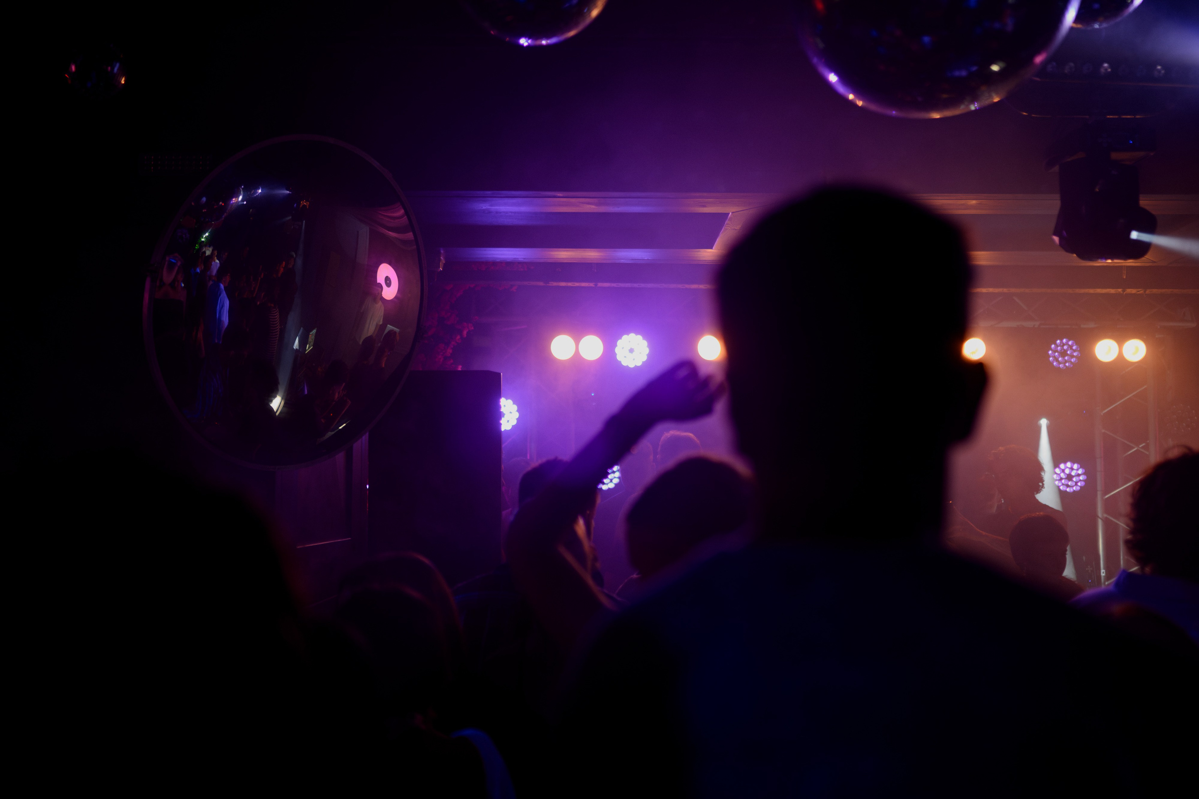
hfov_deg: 52.7
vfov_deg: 36.5
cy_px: 400
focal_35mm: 36
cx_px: 600
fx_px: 1211
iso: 3200
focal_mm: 35
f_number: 1.8
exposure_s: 1/400
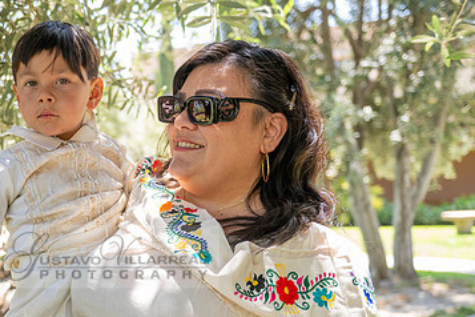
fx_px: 686
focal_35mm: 52
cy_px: 256
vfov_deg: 25.5
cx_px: 106
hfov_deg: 37.1
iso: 320
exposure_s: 1/400
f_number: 3.2
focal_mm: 32
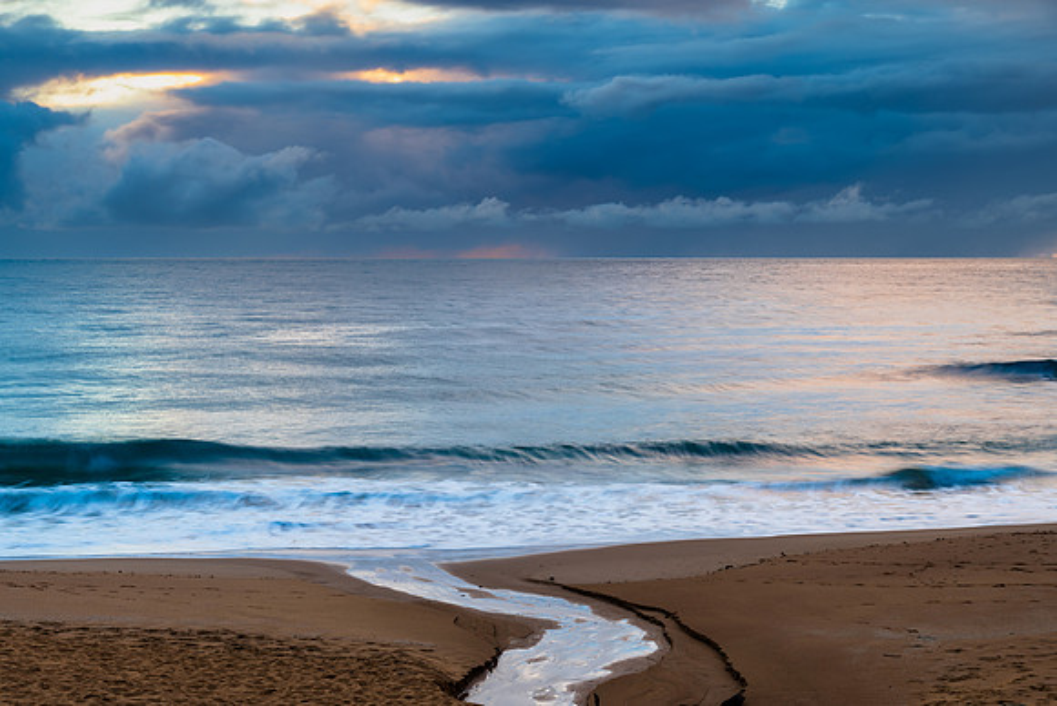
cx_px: 528
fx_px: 1944
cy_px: 353
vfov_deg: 20.6
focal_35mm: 66
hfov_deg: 30.4
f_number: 11
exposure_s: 1/1.25
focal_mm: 65
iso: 31
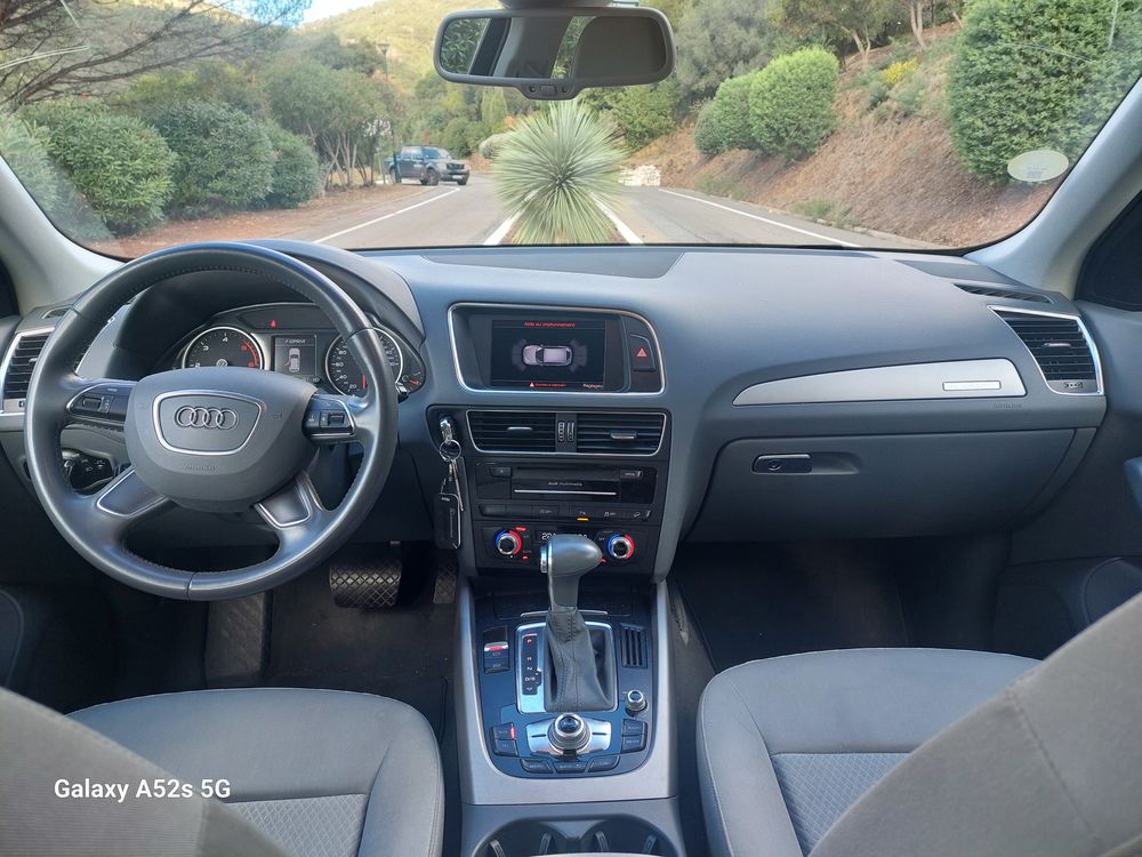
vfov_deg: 54.9
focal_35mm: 25
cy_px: 428
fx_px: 825
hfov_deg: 69.4
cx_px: 571
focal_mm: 5.23
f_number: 1.8
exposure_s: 1/60
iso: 40
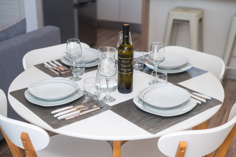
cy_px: 78
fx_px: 328
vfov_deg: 27.0
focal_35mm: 50
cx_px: 118
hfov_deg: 39.6
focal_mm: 50
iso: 100
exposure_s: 1/200
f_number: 3.2
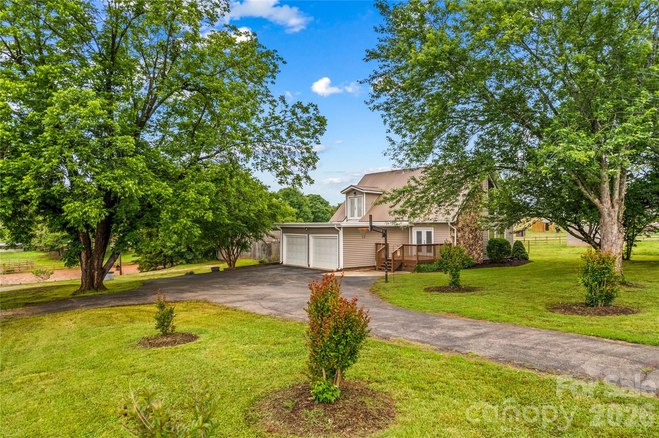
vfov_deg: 57.2
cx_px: 330
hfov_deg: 78.6
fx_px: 402
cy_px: 219
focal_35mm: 22
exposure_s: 1/350
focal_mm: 8.38
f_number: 2.8
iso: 100
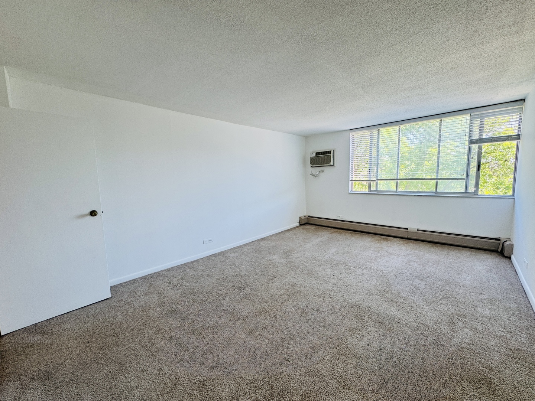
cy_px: 200
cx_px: 268
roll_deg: +1.2
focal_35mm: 14
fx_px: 216
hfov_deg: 102.1
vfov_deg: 85.7
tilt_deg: -6.9
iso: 100
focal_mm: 2.22
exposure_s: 1/120
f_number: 2.2
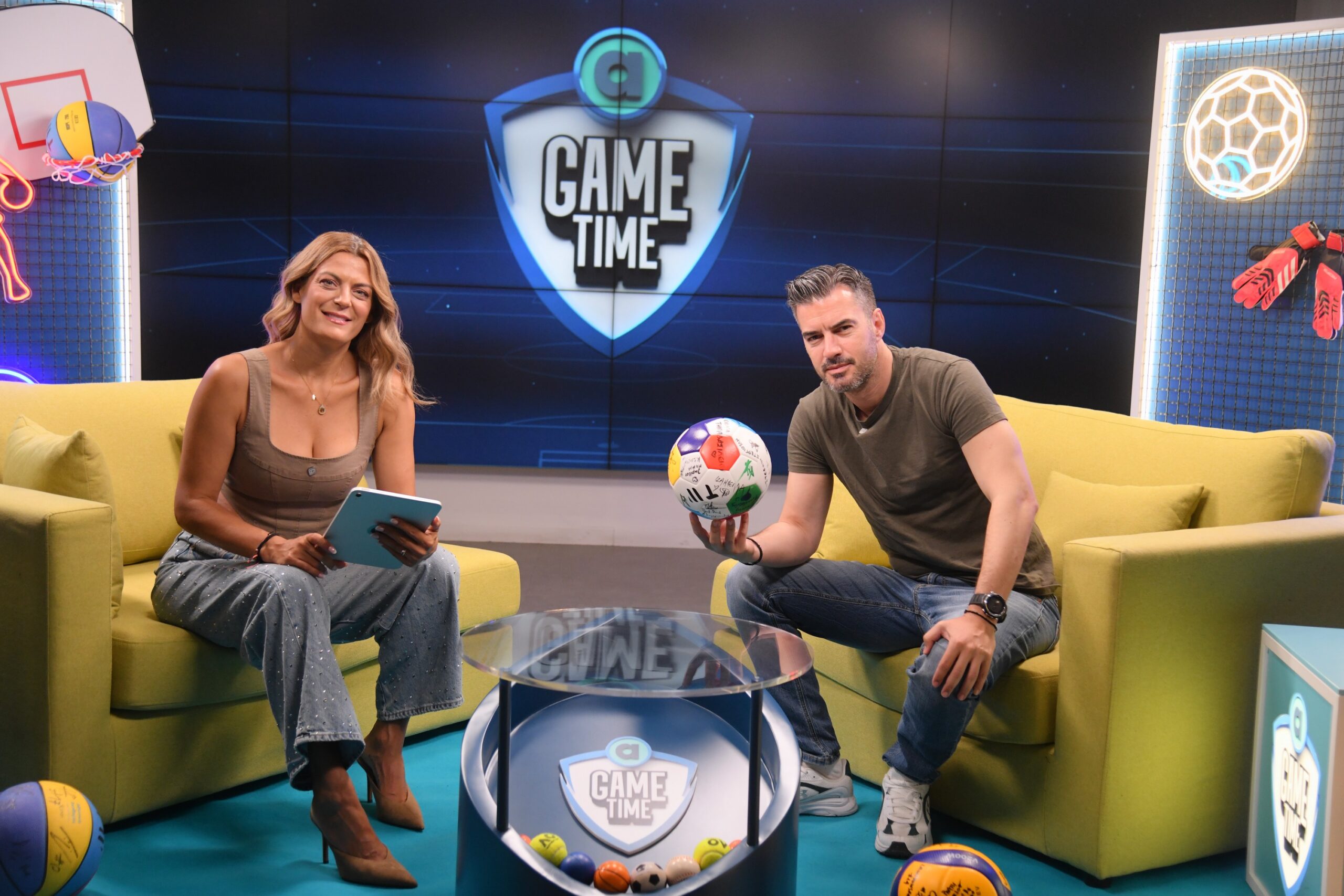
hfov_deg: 41.1
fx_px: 1792
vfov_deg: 28.1
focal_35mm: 48
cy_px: 448
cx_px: 672
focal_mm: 48
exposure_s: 1/250
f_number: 4
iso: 1600
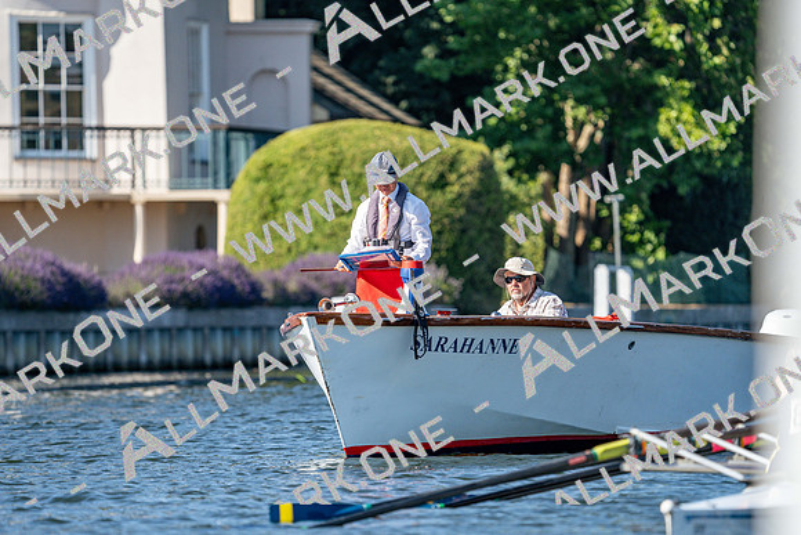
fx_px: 8835
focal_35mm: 397
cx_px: 400
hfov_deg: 5.2
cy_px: 268
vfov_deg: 3.5
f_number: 6.3
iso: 400
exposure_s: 1/1600
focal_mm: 397
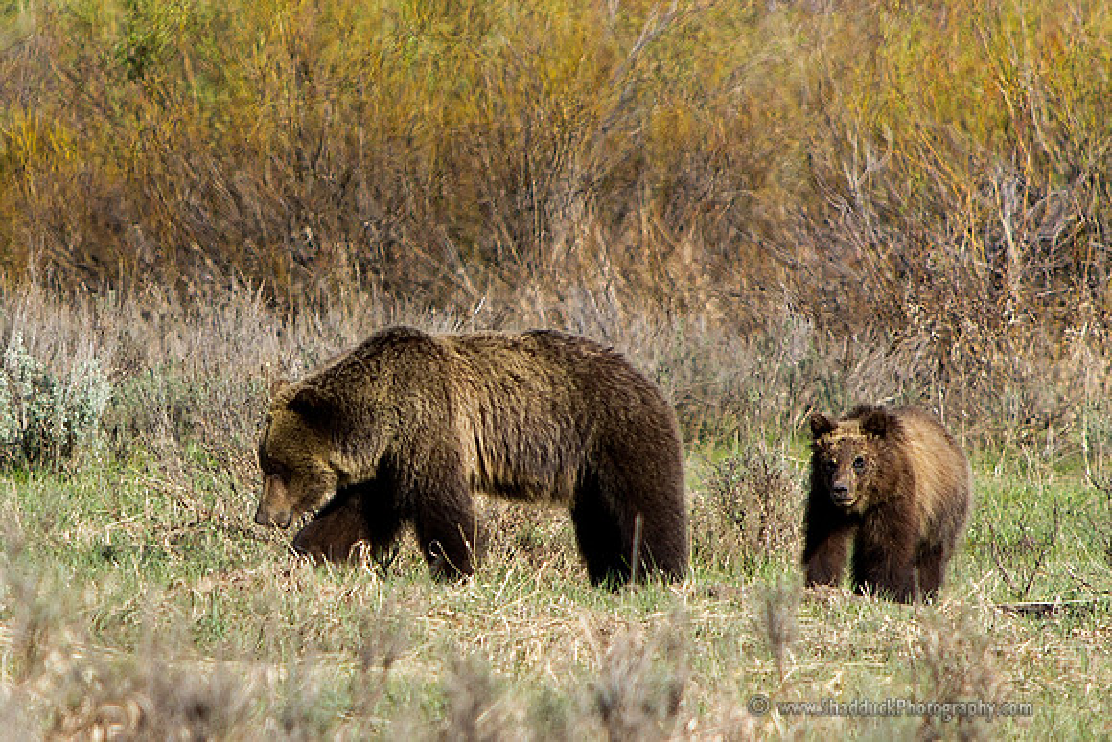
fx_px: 9268
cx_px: 556
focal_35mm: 300
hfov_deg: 6.9
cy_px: 371
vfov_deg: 4.6
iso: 100
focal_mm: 200
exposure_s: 1/400
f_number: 5.6
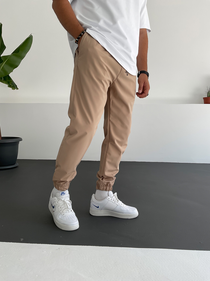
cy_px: 140
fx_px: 235
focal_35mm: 29
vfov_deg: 61.7
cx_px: 105
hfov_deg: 48.2
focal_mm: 3
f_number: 1.8
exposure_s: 1/160
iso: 16
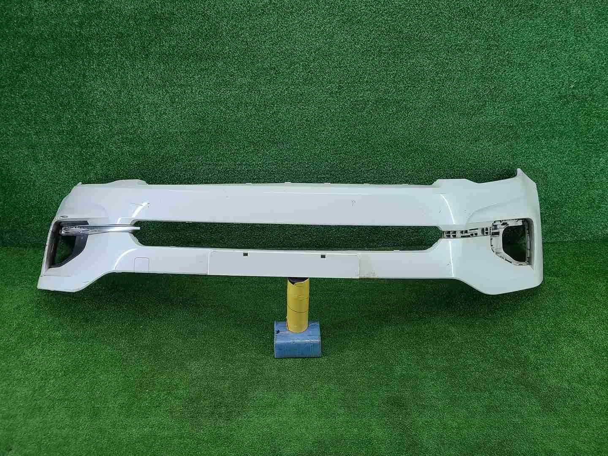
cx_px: 304
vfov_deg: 53.1
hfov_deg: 67.3
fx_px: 457
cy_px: 228
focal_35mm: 26
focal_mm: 5.4
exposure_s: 1/50
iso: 59
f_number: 1.8
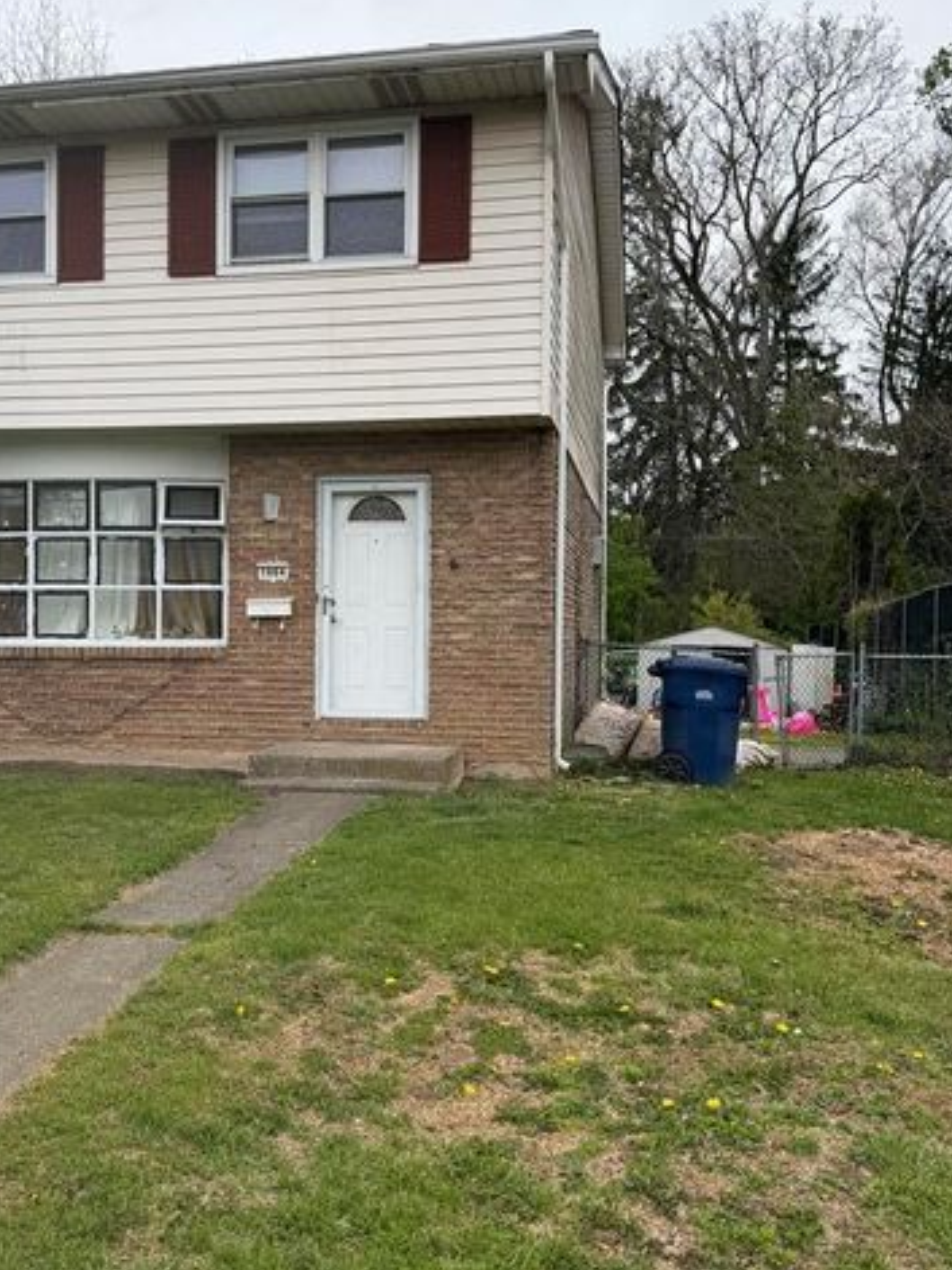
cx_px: 391
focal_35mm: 34
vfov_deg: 54.0
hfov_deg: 41.6
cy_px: 619
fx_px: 1247
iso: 80
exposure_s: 1/2169
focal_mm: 6.76
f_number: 1.78
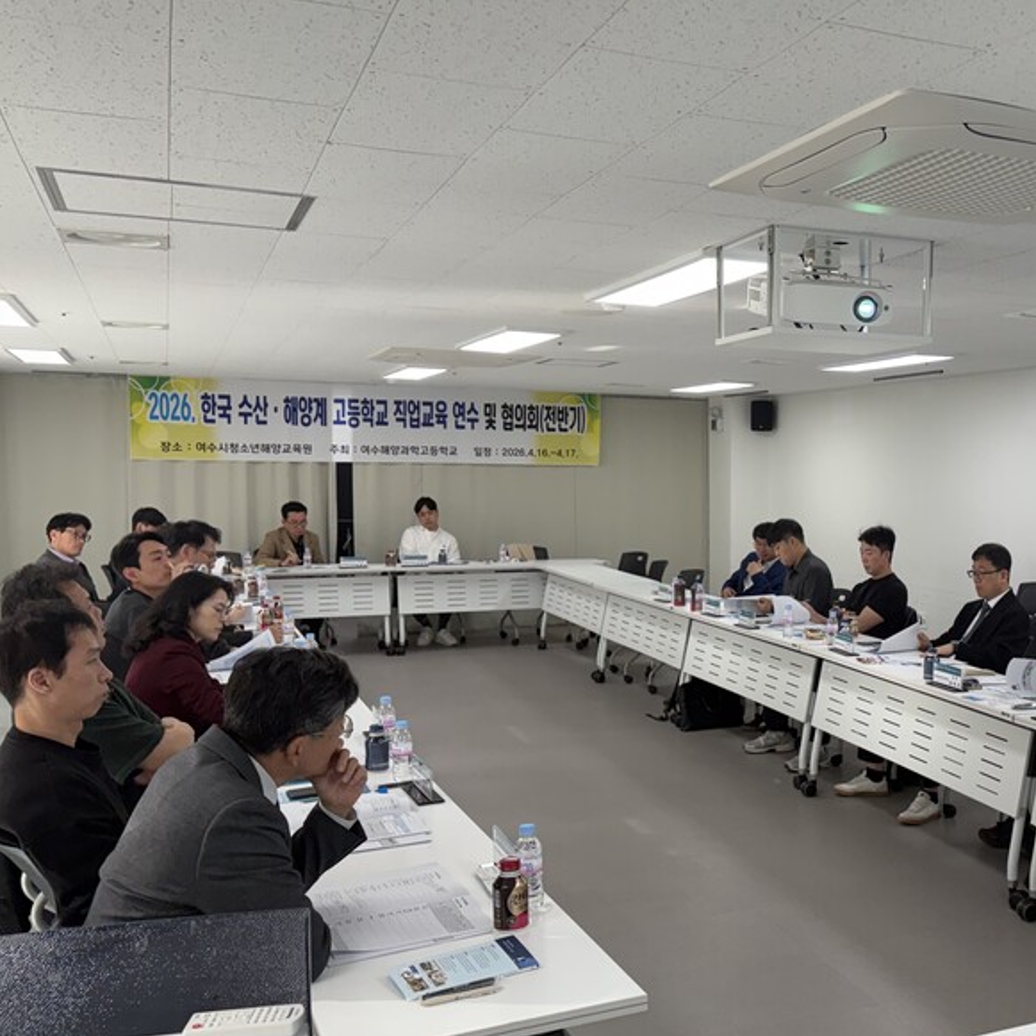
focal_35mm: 38
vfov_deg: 43.8
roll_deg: -0.5
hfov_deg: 42.0
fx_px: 1287
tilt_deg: -2.7
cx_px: 826
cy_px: 553
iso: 80
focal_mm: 5.96
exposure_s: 1/213
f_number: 1.6
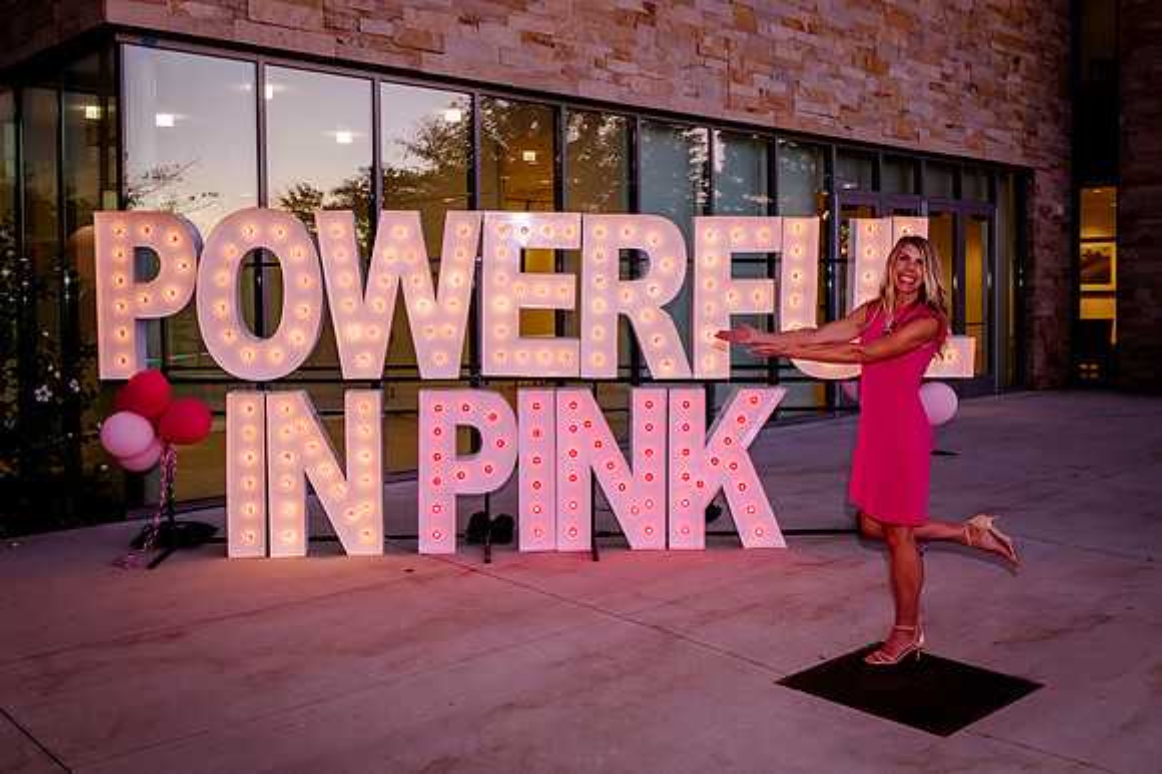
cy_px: 328
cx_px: 581
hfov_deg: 52.1
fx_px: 1189
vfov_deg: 36.0
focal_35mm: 37
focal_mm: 32
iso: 3200
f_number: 6.3
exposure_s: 1/250
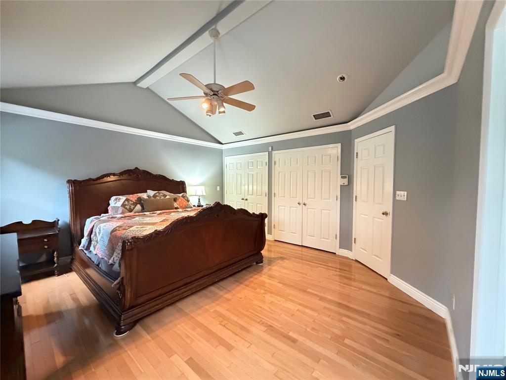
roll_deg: +0.3
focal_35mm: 14
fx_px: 205
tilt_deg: -1.7
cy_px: 190
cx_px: 253
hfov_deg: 102.1
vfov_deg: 85.7
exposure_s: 1/60
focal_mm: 2.22
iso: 1000
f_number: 2.2
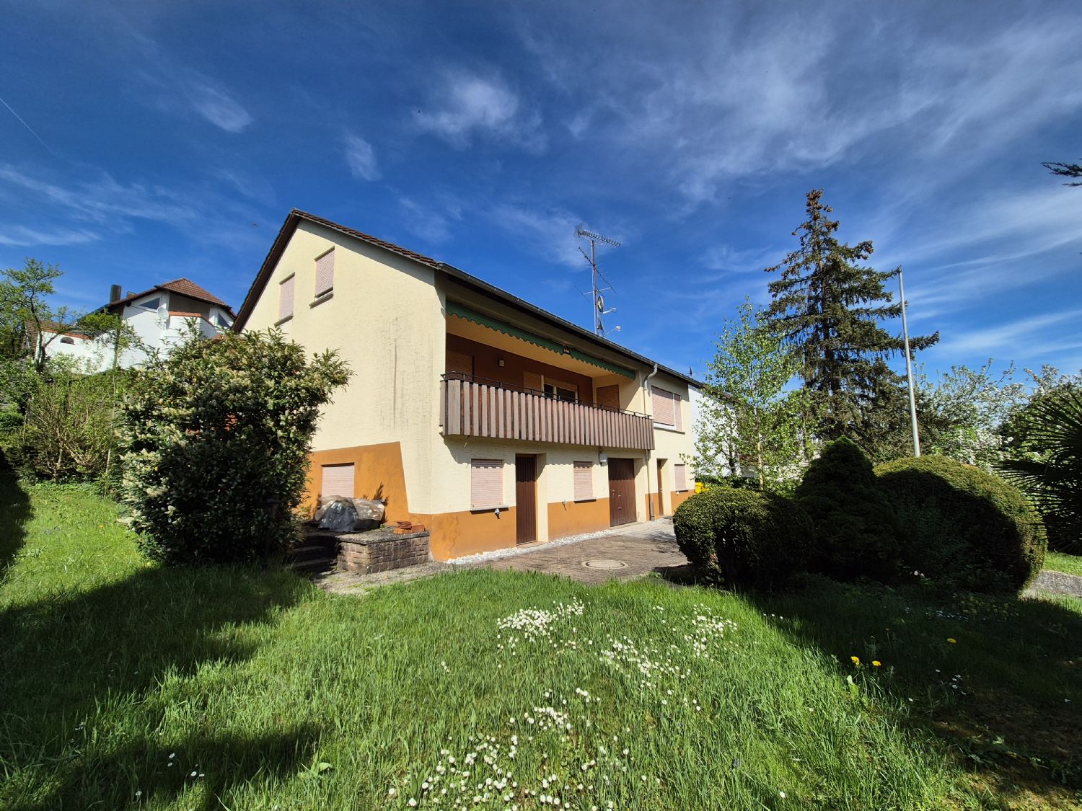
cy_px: 406
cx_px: 541
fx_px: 406
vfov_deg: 89.9
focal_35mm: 13
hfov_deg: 106.2
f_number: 2.2
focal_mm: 2.2
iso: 50
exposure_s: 1/2808
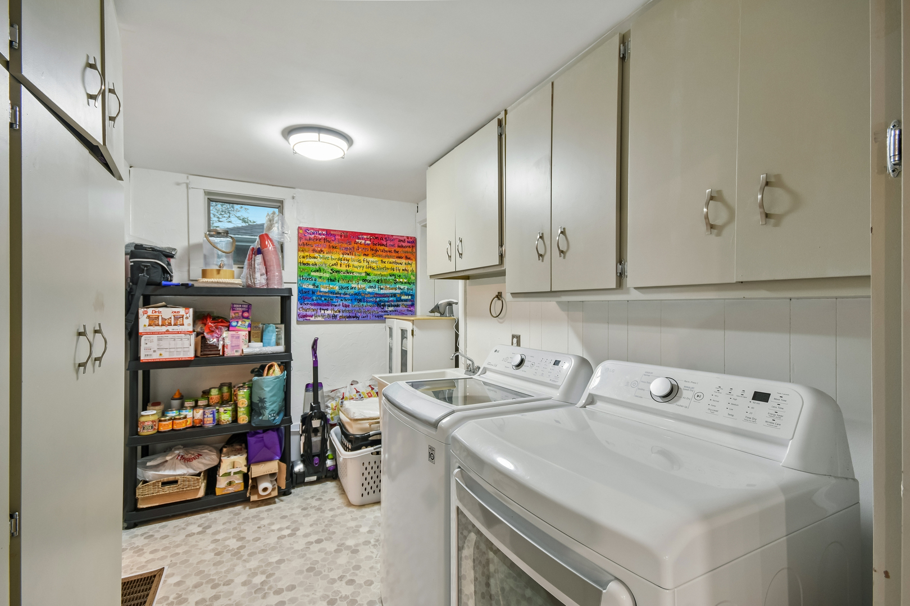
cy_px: 303
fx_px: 417
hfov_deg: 95.0
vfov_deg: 72.1
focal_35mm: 16
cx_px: 455
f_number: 8
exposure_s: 1/4
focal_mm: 11
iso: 500
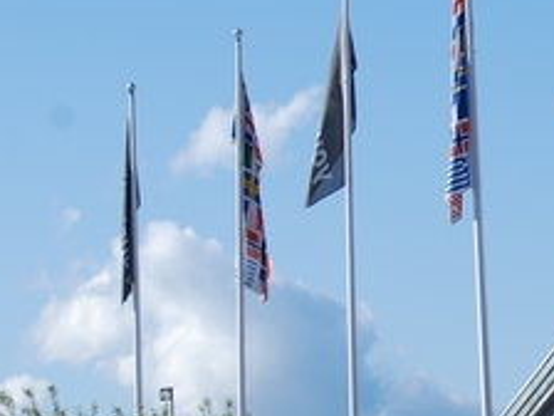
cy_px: 296
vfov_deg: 6.0
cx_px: 908
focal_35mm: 248
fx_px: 3969
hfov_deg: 7.8
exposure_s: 1/200
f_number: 7.1
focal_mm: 48
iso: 100
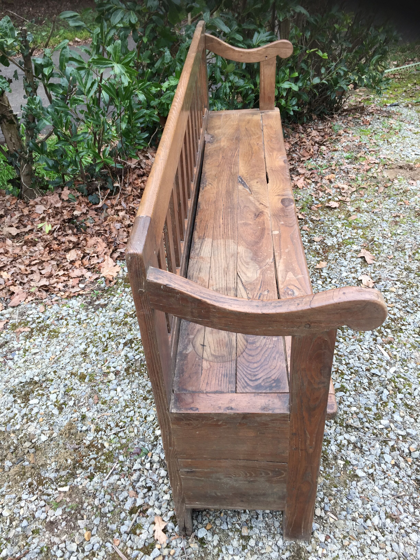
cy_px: 280
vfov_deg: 61.7
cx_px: 210
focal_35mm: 29
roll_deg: +1.6
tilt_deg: -37.9
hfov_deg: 48.2
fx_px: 469
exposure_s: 1/100
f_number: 2.2
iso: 40
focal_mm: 4.15
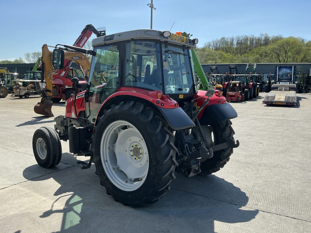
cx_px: 156
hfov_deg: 63.4
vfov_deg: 49.7
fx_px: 252
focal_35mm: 28
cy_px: 116
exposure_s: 1/1377
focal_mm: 3
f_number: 1.8
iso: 25
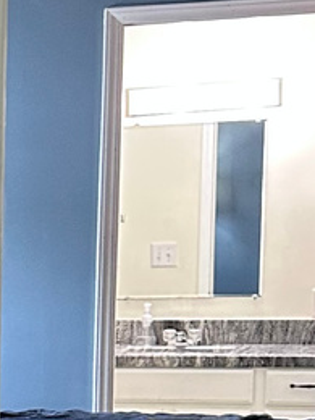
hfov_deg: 9.5
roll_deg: +0.4
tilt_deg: -8.1
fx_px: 1723
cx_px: -393
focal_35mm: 142
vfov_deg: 13.5
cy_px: 502
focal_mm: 6.86
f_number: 1.78
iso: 320
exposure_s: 1/60
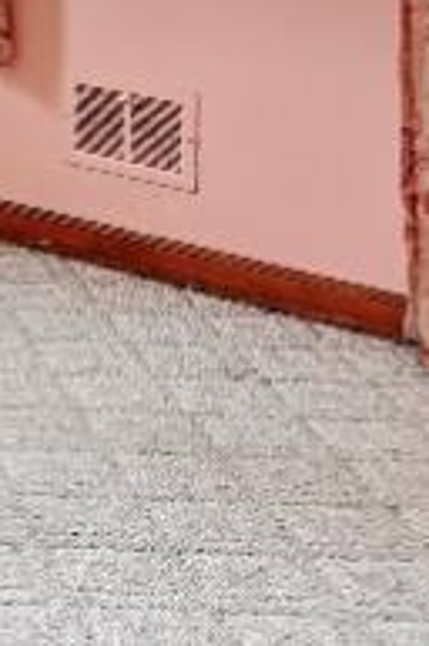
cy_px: -293
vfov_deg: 17.1
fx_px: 1955
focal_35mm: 109
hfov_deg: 11.1
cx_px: -499
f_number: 8
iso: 400
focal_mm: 14
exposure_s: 1/6
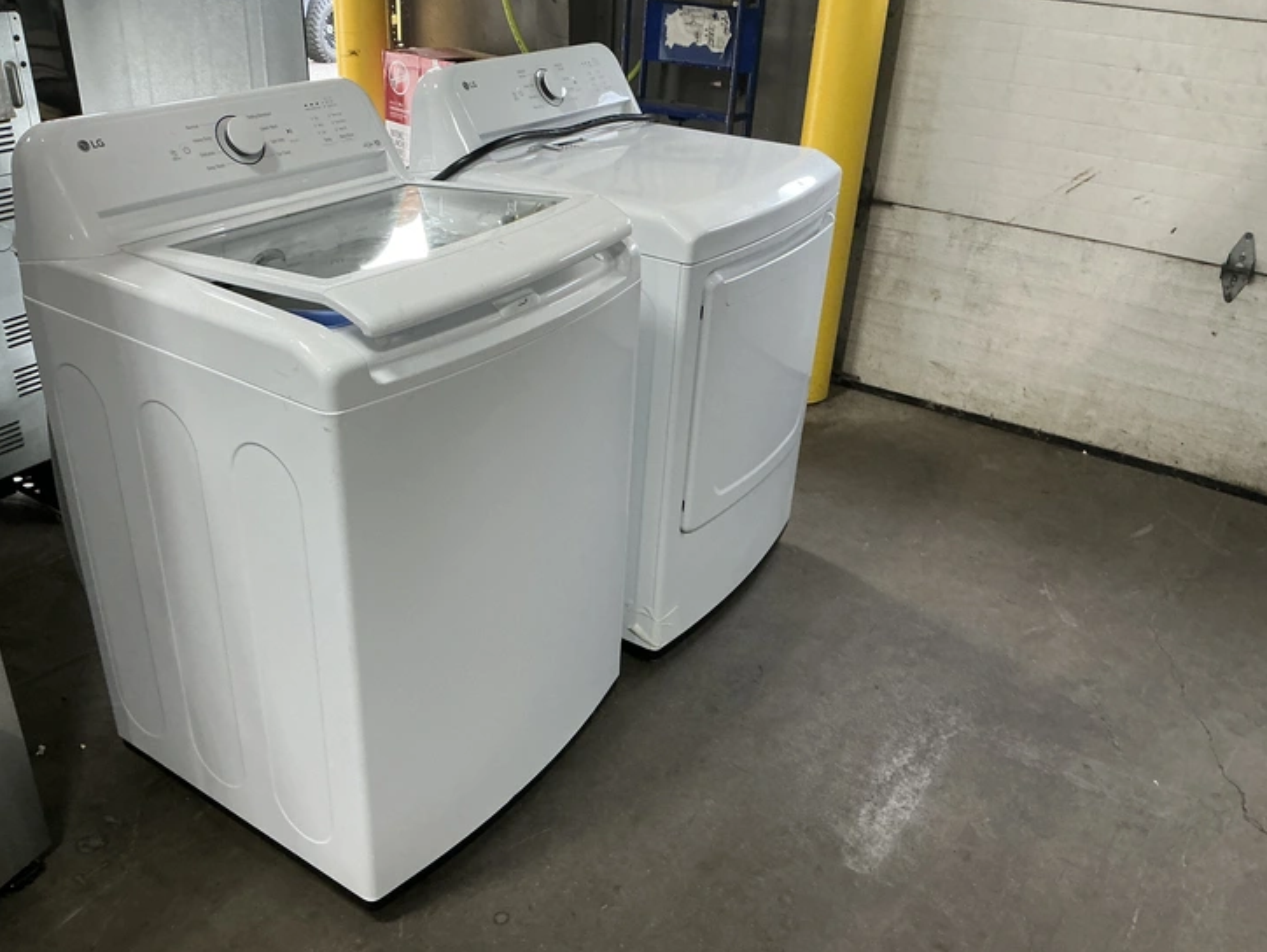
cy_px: 470
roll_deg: -3.3
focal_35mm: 29
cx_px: 625
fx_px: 1062
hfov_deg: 61.6
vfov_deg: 48.3
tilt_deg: -27.2
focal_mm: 3
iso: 160
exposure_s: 1/60
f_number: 1.8
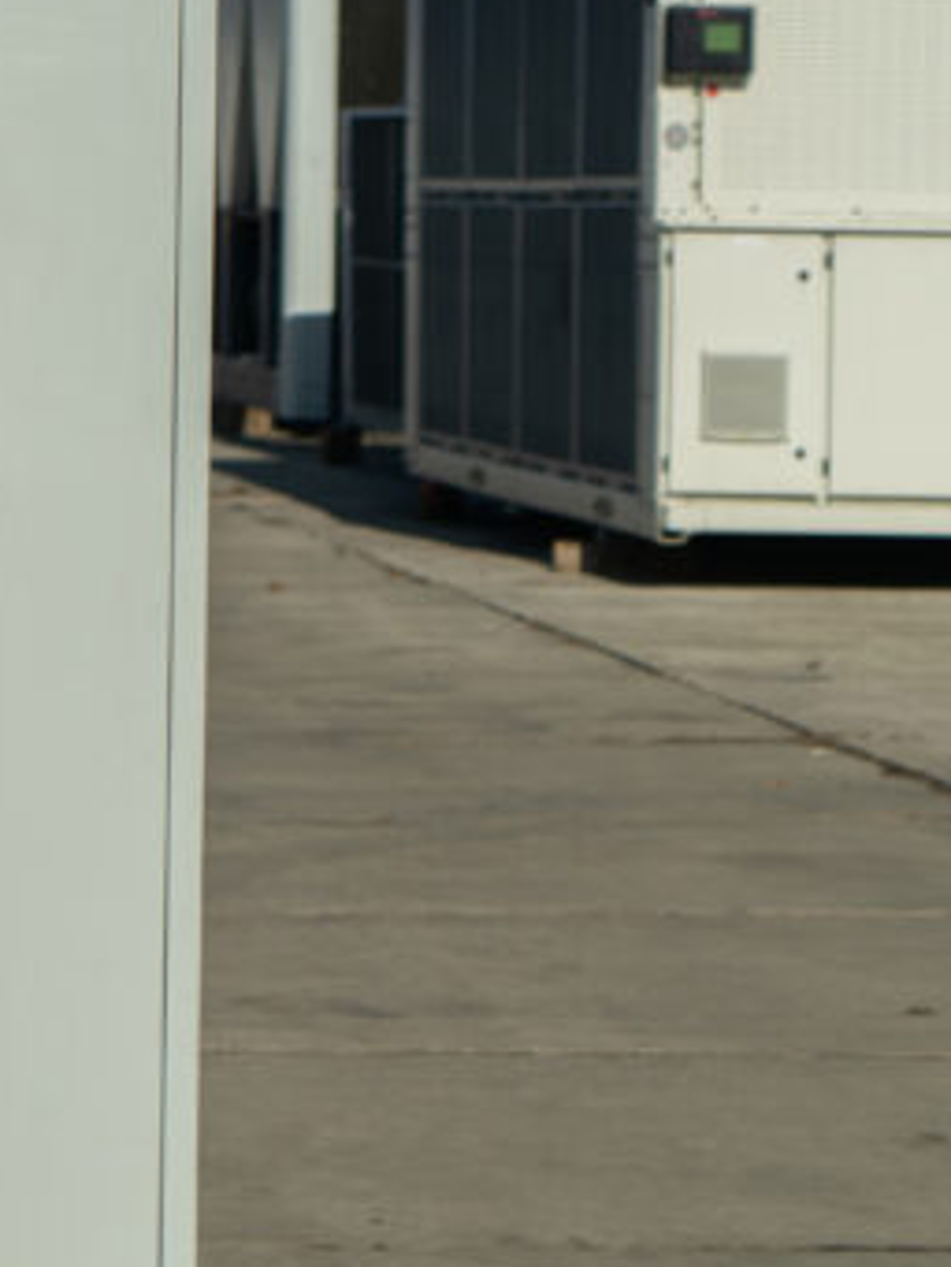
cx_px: -531
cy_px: 266
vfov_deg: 12.6
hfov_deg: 9.2
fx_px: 5711
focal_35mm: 156
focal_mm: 54
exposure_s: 1/1000
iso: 100
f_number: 4
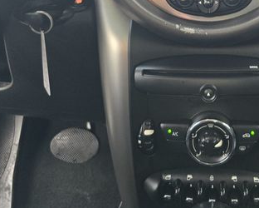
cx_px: 200
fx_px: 353
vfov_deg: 31.2
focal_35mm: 46
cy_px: 20
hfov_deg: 39.0
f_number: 1.7
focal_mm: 6.3
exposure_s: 1/120
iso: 320
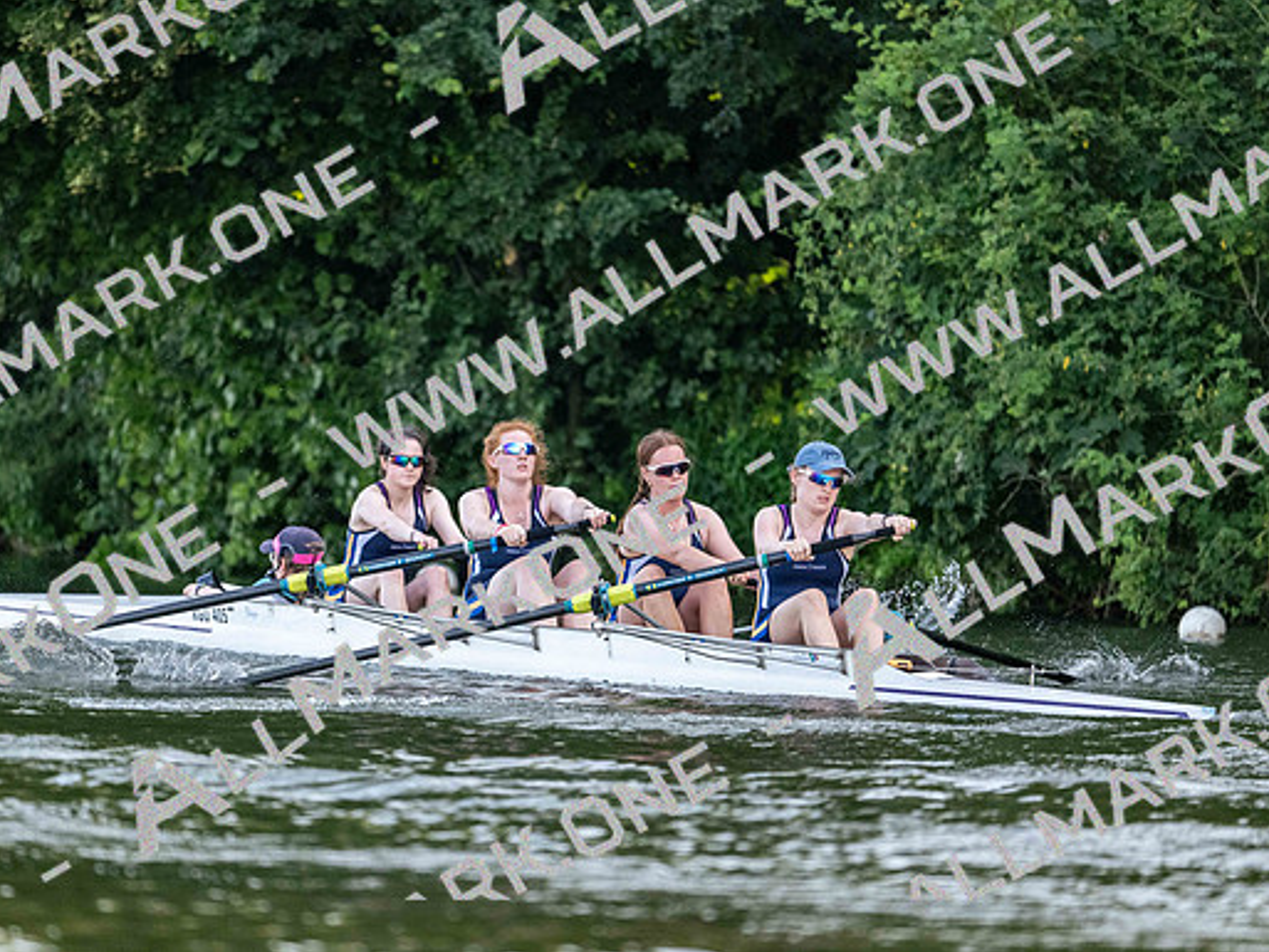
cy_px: 476
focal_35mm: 435
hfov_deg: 4.6
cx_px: 633
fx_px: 15951
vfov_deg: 3.4
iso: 4500
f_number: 4.5
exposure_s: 1/2500
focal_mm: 400
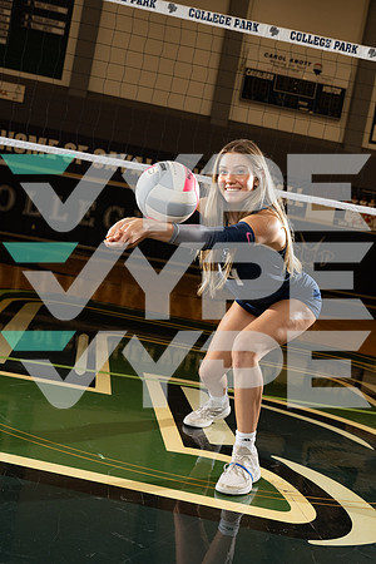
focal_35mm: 45
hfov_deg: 29.9
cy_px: 282
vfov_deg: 43.6
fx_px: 705
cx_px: 188
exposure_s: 1/250
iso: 800
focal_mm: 45
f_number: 5.6
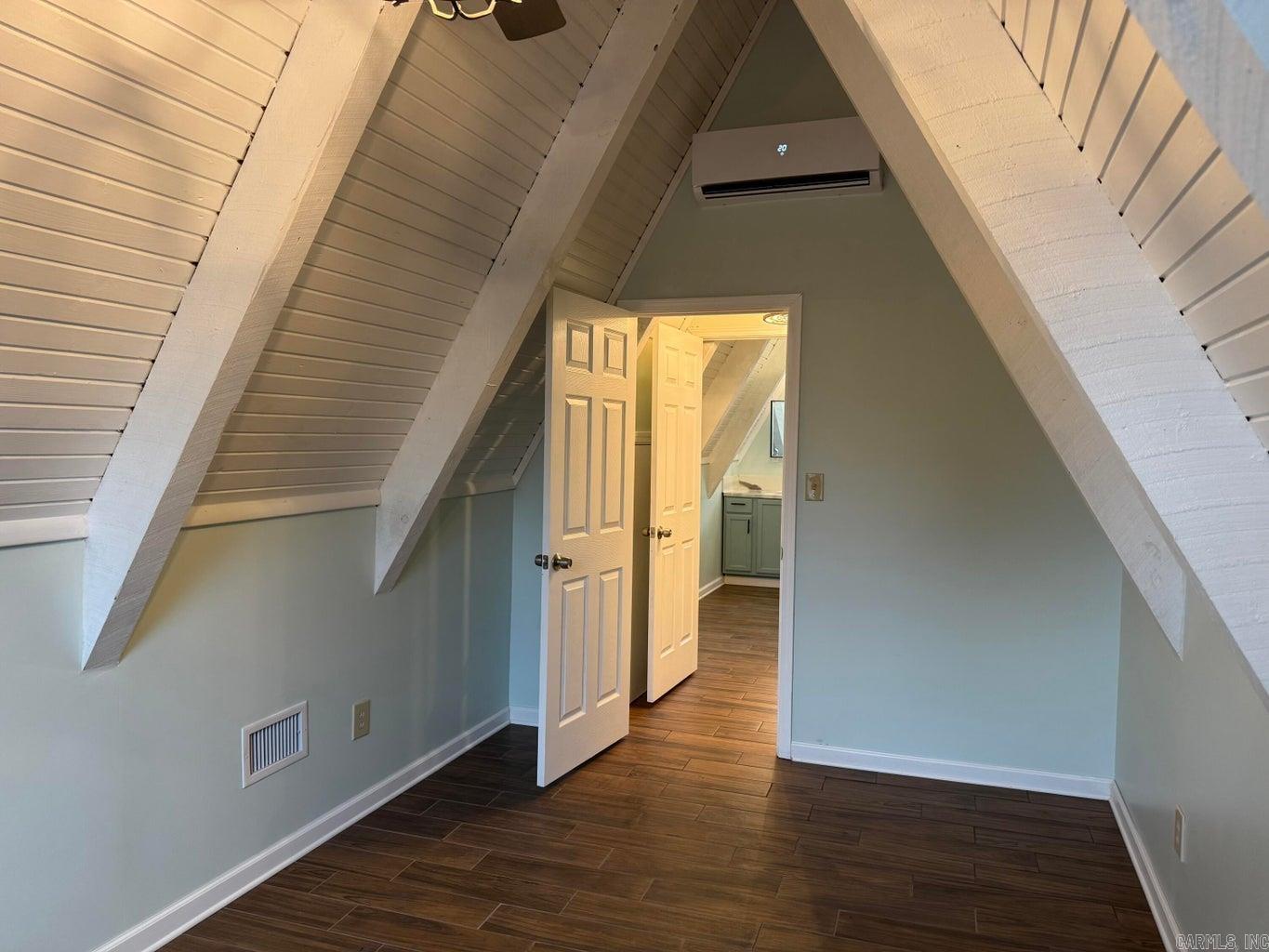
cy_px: 476
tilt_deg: -2.8
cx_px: 634
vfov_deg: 56.8
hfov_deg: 71.6
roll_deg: -0.7
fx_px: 880
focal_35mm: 24
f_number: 1.78
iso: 160
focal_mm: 6.76
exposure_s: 1/60
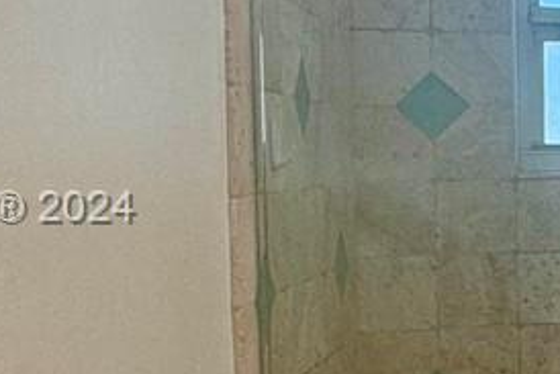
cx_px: 1116
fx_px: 1323
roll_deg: -0.3
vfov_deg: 16.1
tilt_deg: -3.1
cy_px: 211
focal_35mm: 85
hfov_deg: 17.4
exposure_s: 1/120
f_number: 2.2
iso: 80
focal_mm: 2.22
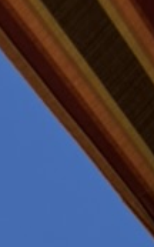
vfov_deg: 11.2
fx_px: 1015
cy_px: 625
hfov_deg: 8.4
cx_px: 271
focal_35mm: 151
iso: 80
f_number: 1.78
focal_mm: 6.86
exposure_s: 1/5848
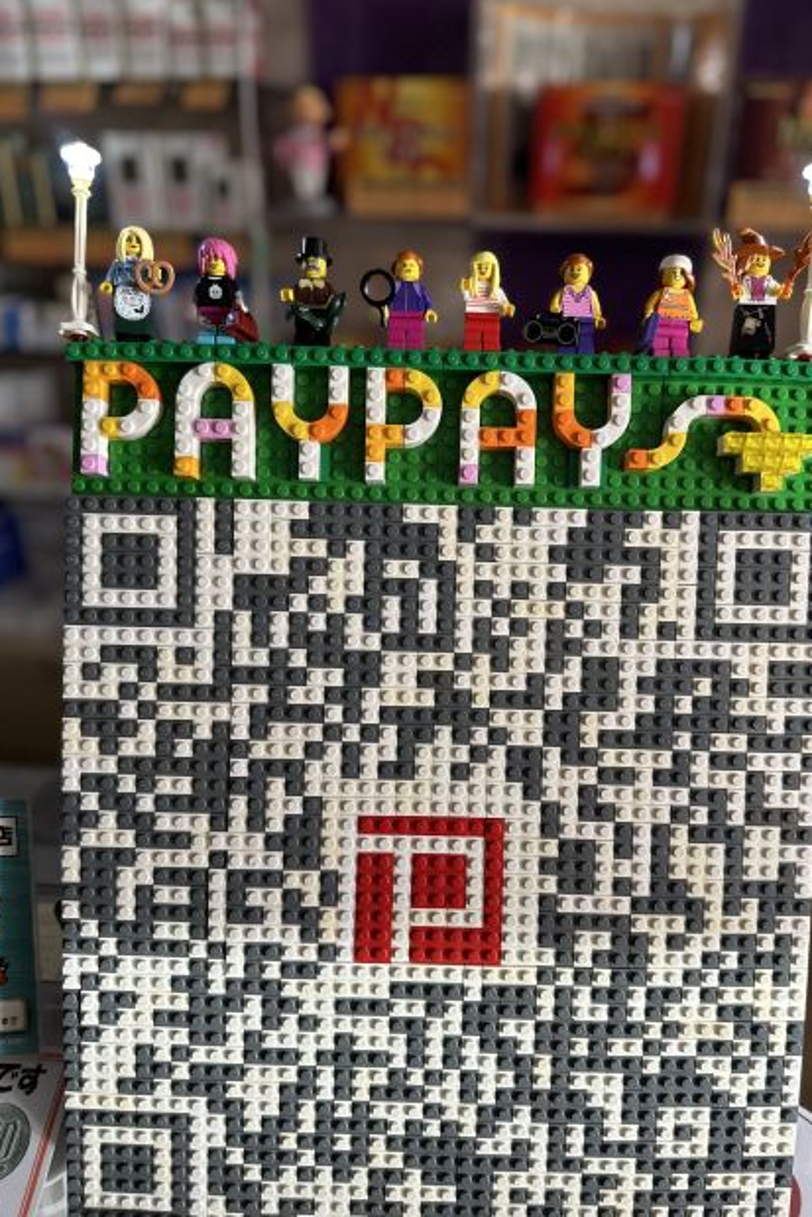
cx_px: 436
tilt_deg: -24.9
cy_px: 626
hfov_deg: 49.5
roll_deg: -1.8
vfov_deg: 69.4
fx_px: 879
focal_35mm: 26
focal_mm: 6.86
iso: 320
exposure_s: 1/60
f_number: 1.78
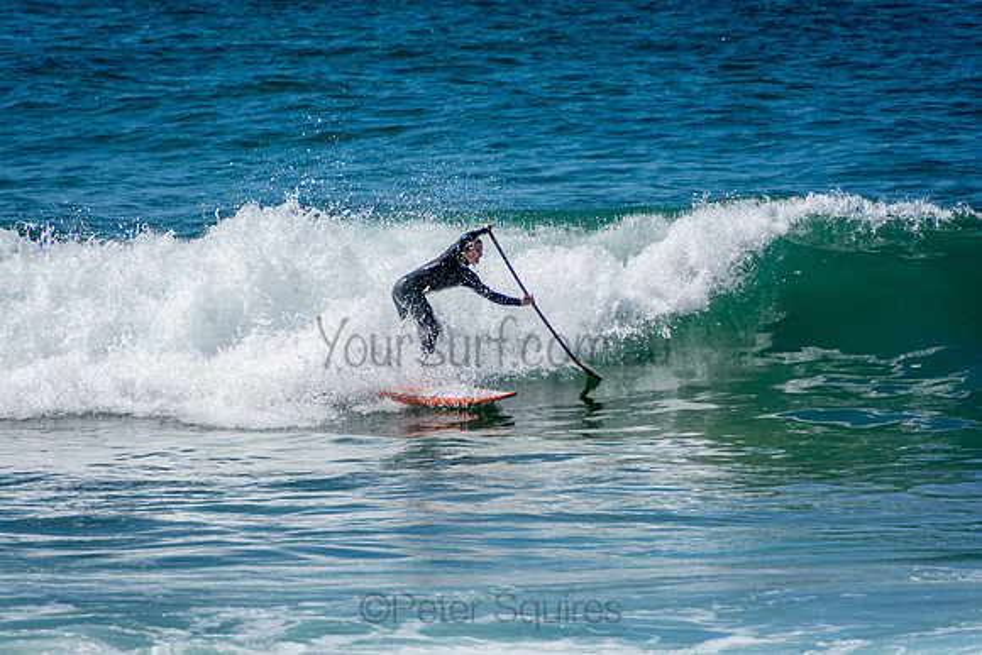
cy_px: 328
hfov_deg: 3.4
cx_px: 491
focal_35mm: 600
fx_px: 16370
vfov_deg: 2.3
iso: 250
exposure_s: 1/2000
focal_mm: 400
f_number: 5.6
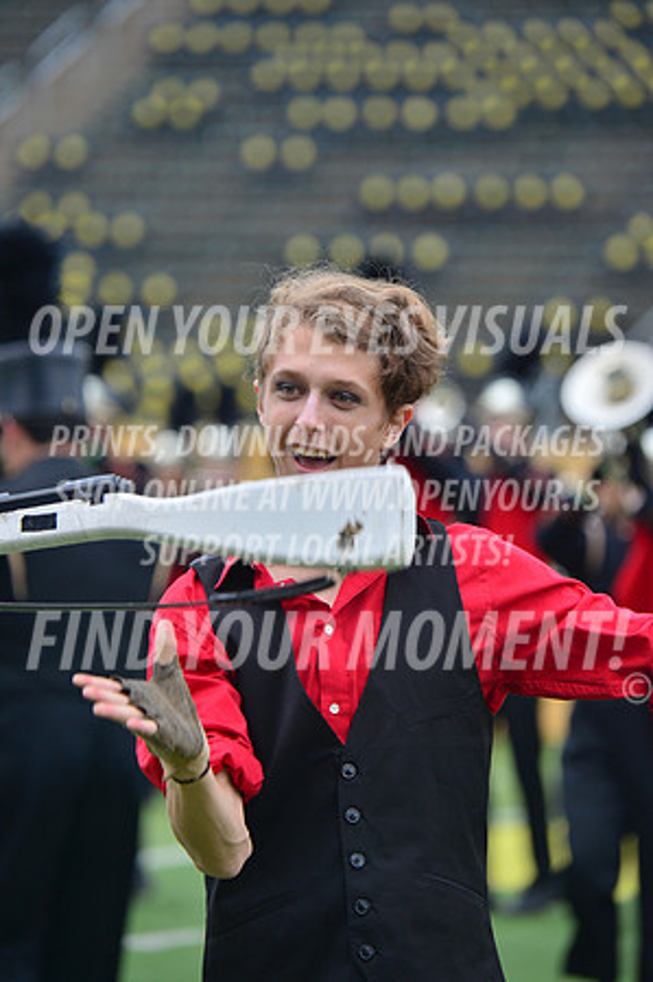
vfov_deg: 8.2
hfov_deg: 5.5
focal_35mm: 250
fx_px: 6817
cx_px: 326
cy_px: 491
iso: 200
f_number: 5.6
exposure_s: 1/500
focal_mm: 250
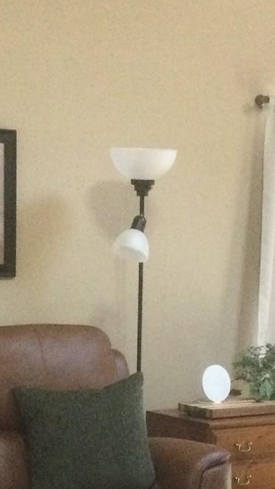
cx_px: 119
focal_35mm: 103
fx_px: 1335
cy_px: 477
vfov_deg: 20.2
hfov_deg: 11.8
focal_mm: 3.3
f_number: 2.4
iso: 200
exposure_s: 1/30
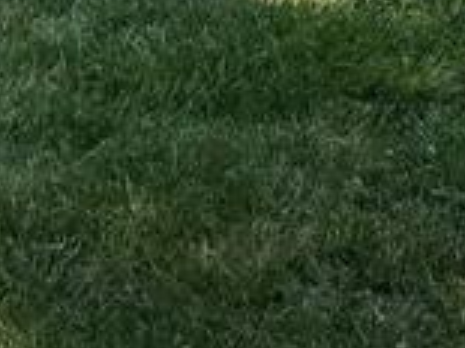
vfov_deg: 7.3
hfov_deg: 11.0
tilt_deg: +9.1
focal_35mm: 172
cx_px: 753
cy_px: -798
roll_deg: -2.2
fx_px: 2309
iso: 50
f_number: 1.6
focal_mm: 5.1
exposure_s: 1/3745
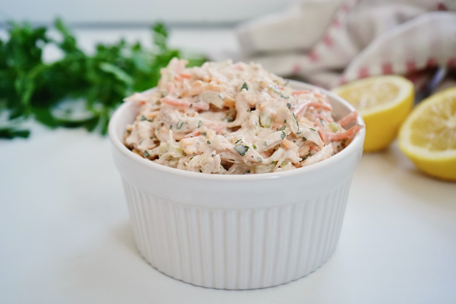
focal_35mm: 52
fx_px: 659
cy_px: 152
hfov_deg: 38.2
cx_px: 228
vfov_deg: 26.0
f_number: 5.6
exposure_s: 1/250
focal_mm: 52
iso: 6400
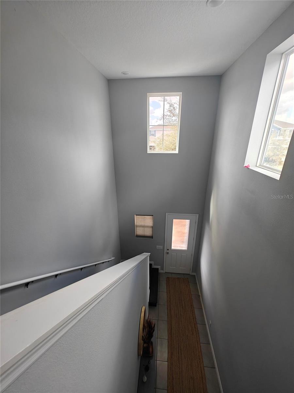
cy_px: 196
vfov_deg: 102.1
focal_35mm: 14
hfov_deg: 85.7
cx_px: 147
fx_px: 159
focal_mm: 2.59
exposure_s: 1/100
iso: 100
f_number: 2.2
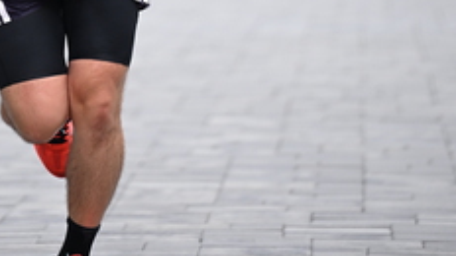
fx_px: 6004
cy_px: -213
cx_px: 127
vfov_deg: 2.4
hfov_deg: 4.3
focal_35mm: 497
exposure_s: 1/1600
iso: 640
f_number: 2.8
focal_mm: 200
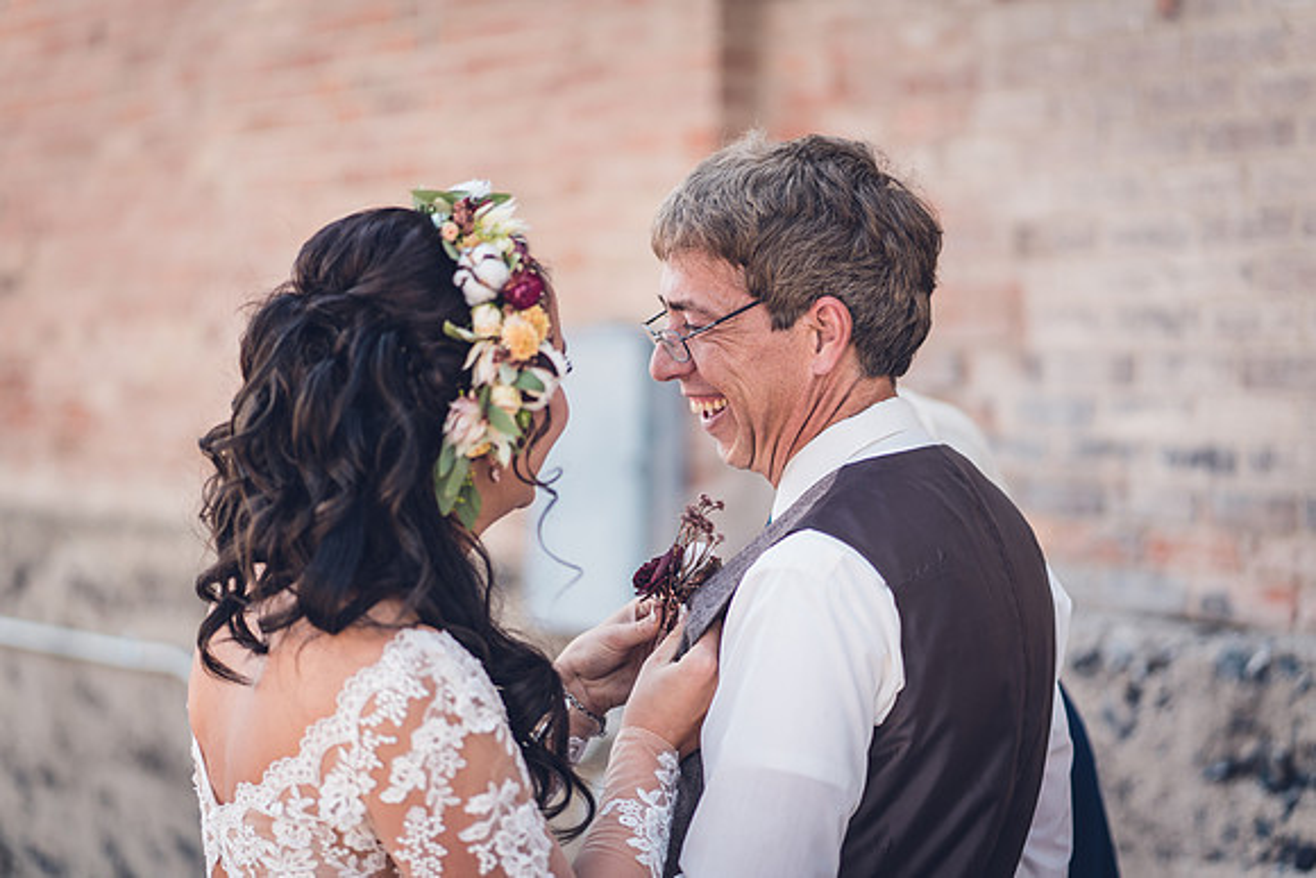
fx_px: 3108
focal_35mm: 85
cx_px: 658
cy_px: 439
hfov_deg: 23.9
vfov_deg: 16.1
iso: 100
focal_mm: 85
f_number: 1.8
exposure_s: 1/1250
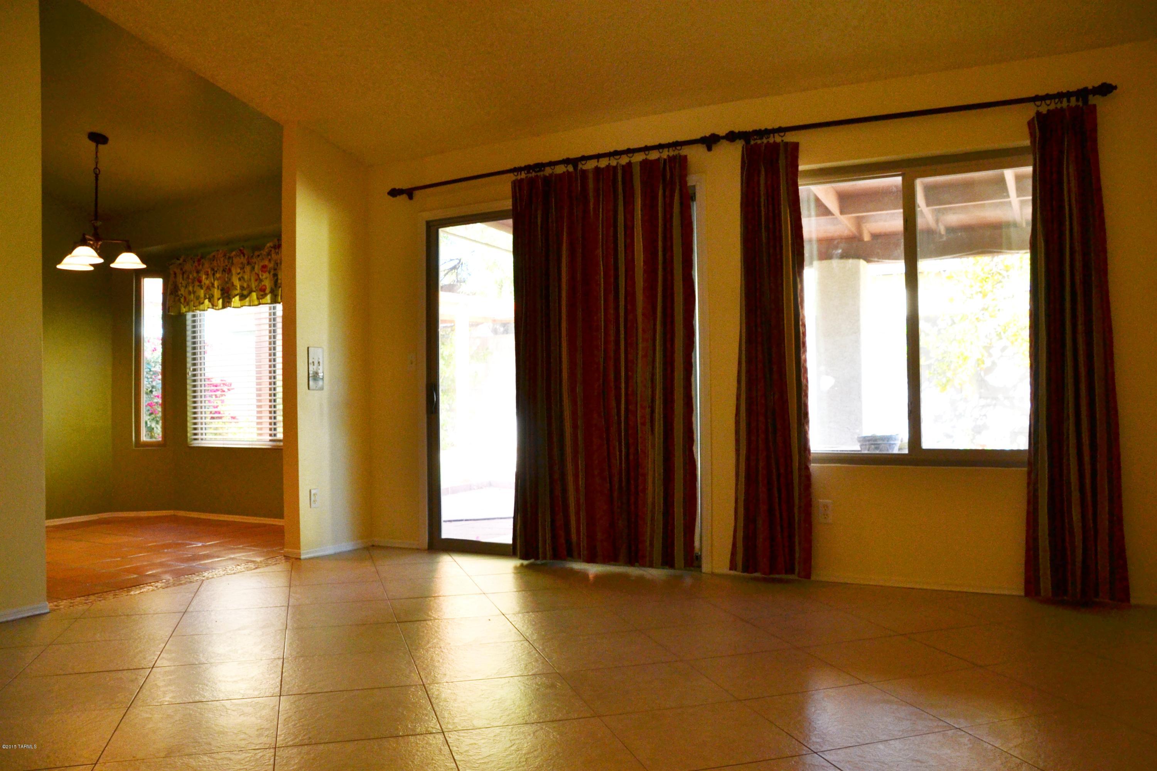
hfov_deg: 61.9
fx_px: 964
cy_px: 386
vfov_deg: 43.6
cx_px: 578
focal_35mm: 30
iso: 400
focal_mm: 20
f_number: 5.6
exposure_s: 1/125
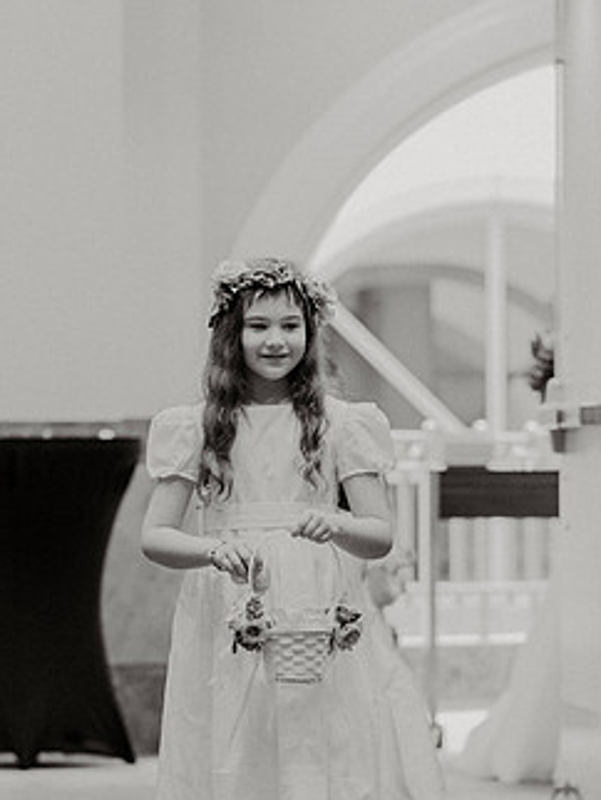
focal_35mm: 214
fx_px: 4947
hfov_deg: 7.0
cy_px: 447
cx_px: 287
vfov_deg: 9.2
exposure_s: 1/160
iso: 2500
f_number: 3.2
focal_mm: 105
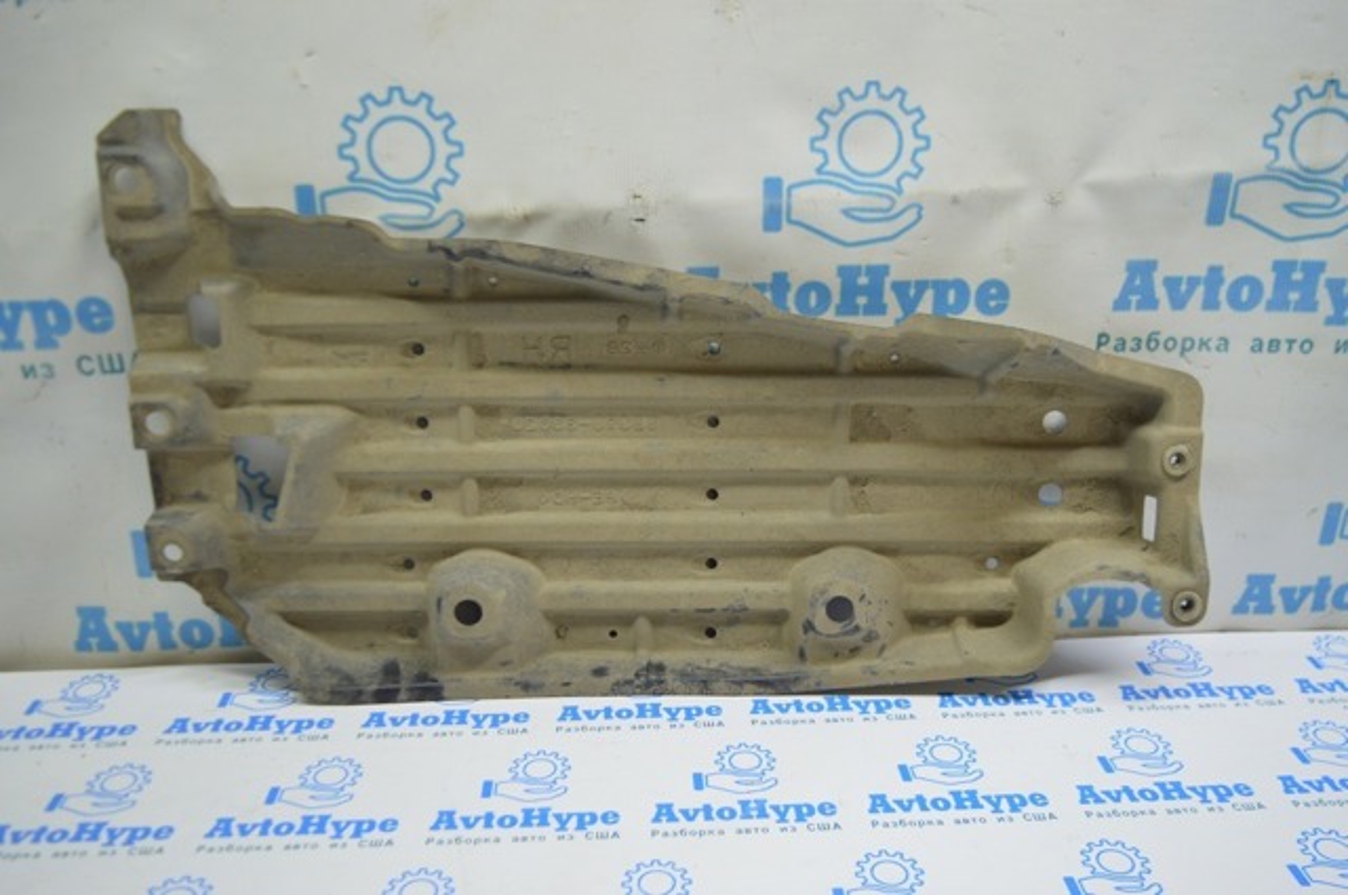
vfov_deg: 39.9
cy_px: 448
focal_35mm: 33
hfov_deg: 57.3
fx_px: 1234
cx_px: 674
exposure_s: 1/50
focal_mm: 22
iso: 400
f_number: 3.8
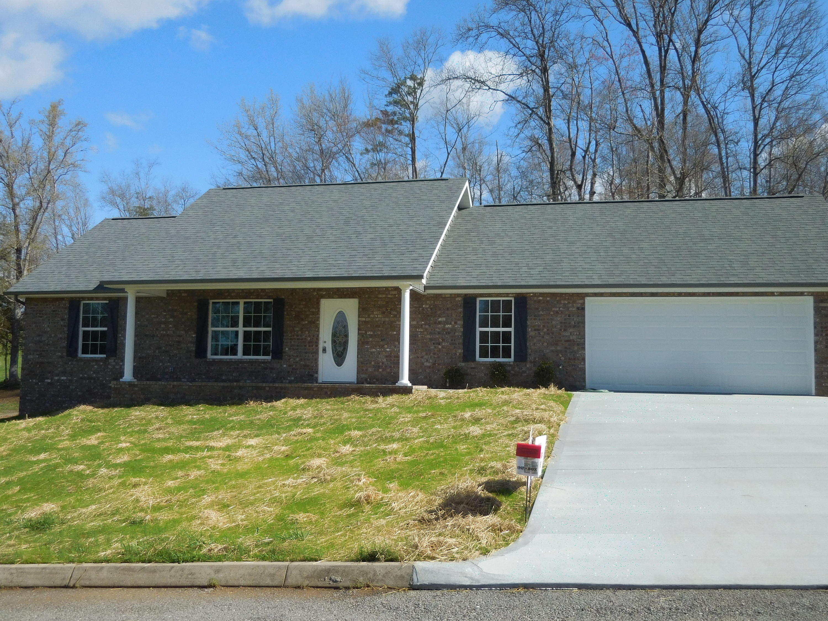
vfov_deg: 42.9
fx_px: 789
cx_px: 414
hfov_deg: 55.4
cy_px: 310
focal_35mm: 33
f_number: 3.7
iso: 125
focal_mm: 5.9
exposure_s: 1/1000
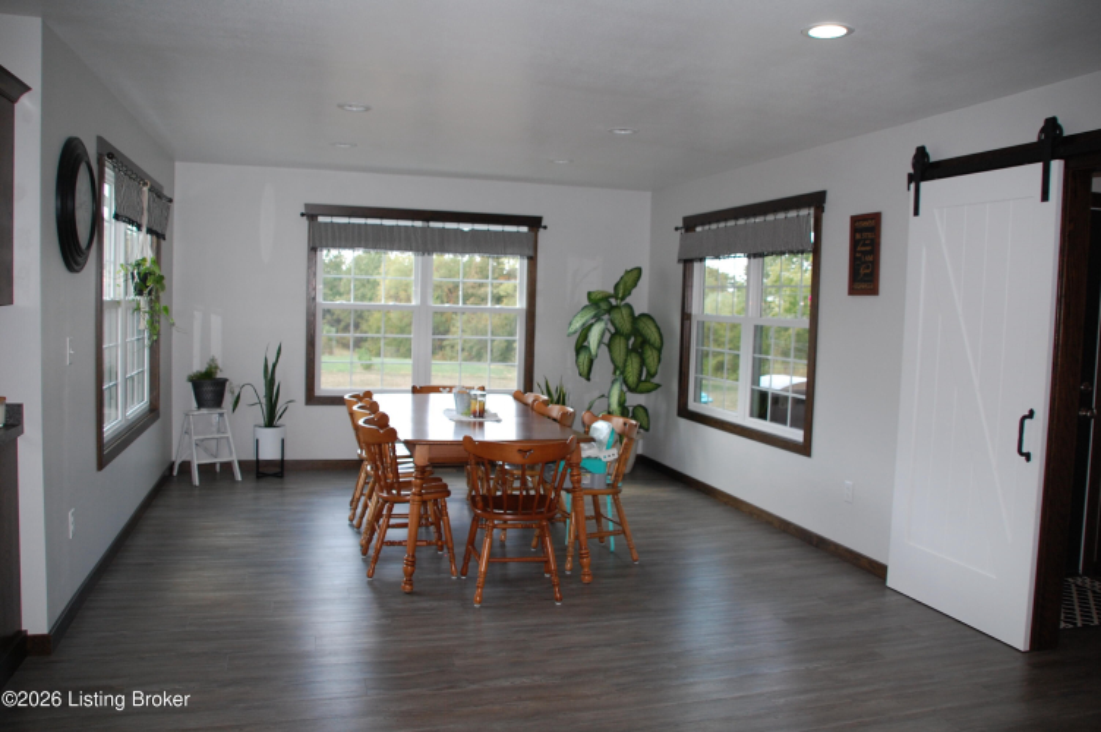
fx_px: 825
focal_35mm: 27
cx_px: 550
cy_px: 366
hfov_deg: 67.4
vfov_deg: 47.8
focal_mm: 18
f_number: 3.5
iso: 400
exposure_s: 1/200
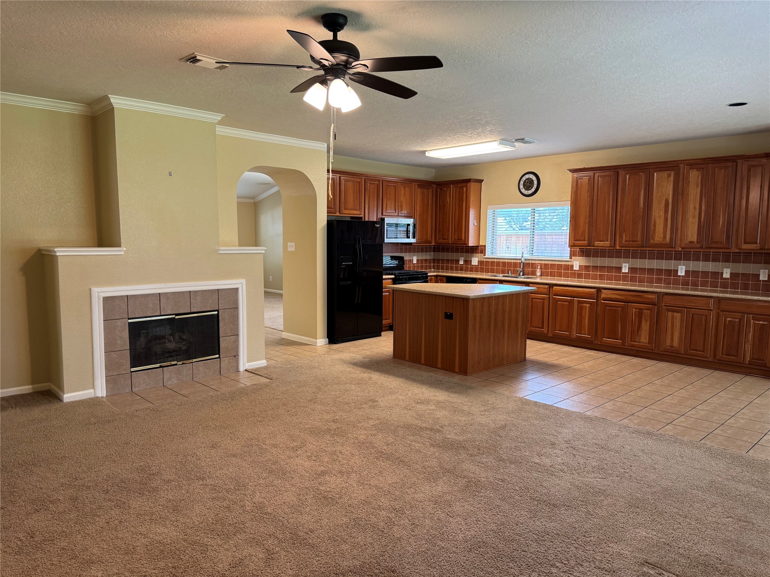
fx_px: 534
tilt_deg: -7.0
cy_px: 288
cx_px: 385
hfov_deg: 71.6
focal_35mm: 24
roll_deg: -0.8
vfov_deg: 56.8
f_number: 1.78
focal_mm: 6.76
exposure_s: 1/60
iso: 200
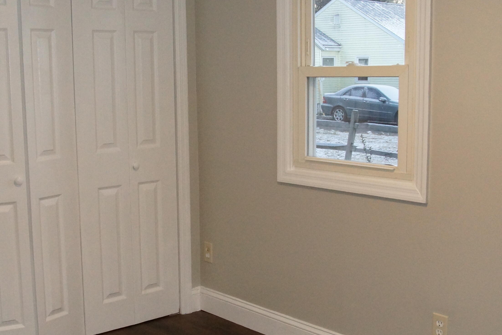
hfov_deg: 40.2
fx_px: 684
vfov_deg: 27.6
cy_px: 175
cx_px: 207
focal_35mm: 49
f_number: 5
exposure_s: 1/100
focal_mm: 17
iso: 1600
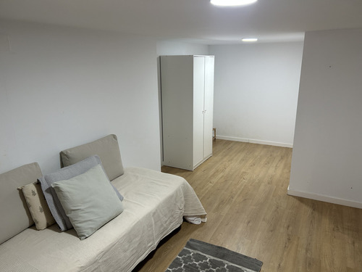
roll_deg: +1.4
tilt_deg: -15.5
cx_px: 181
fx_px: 272
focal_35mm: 26
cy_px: 136
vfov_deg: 53.1
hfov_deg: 67.3
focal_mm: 5.7
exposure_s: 1/100
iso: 100
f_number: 1.5
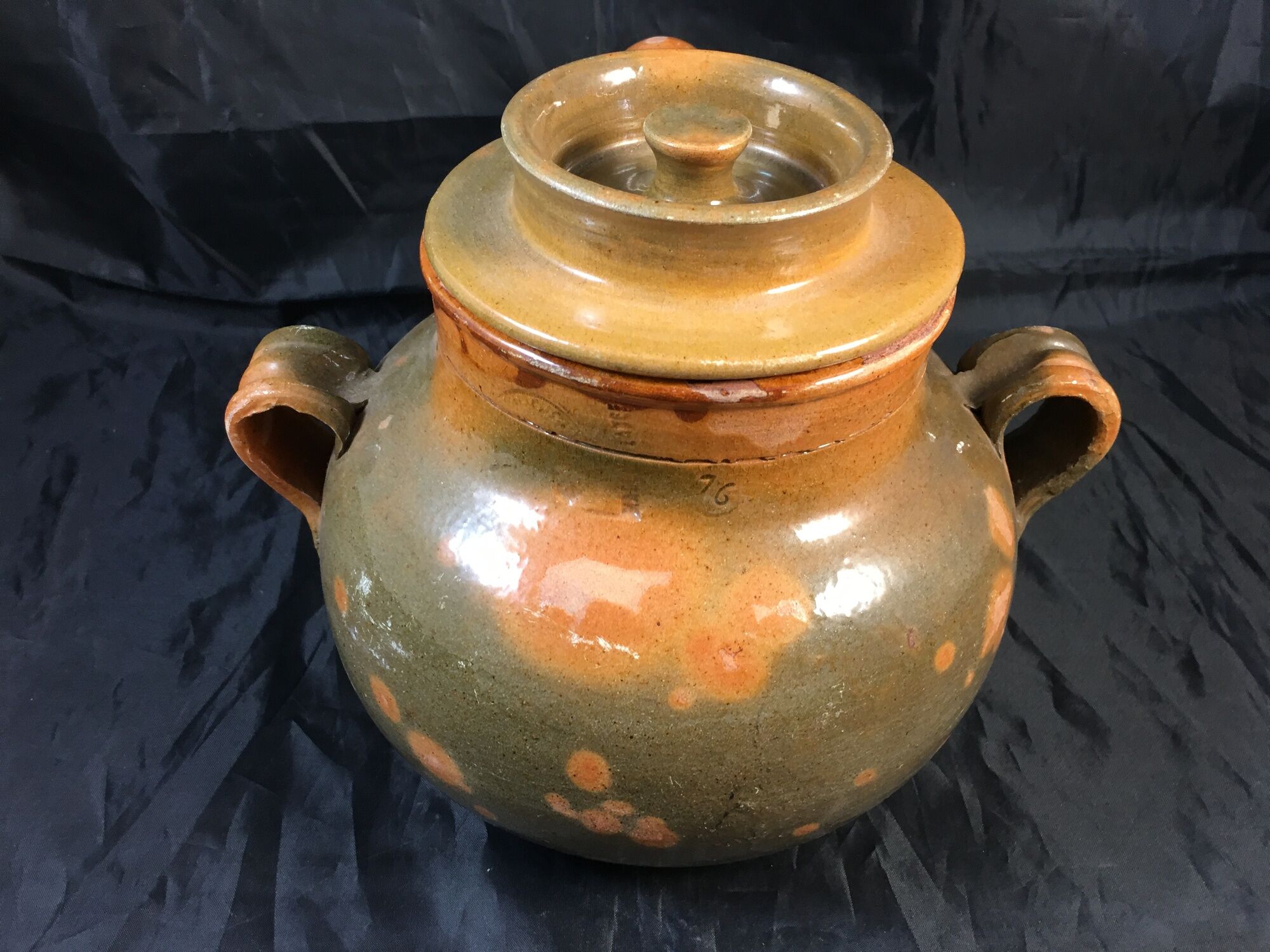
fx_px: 1064
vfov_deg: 48.2
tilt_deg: -38.5
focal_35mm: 29
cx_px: 635
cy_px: 476
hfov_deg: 61.7
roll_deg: -0.8
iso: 50
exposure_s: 1/17
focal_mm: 4.15
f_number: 2.2
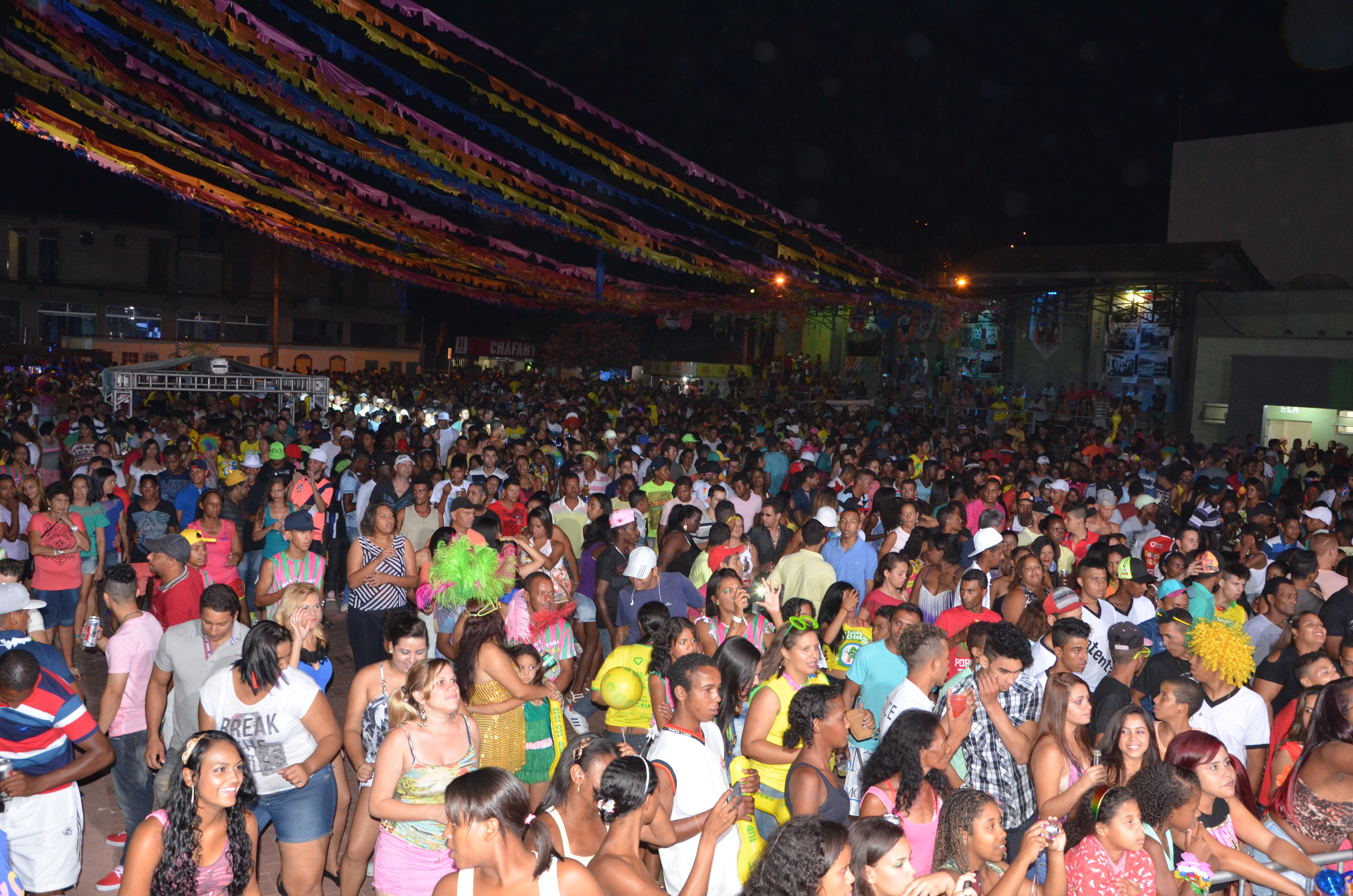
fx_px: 1238
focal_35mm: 33
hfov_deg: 57.3
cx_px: 676
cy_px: 448
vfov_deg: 39.8
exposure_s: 1/60
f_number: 5.6
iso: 1600
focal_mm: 22
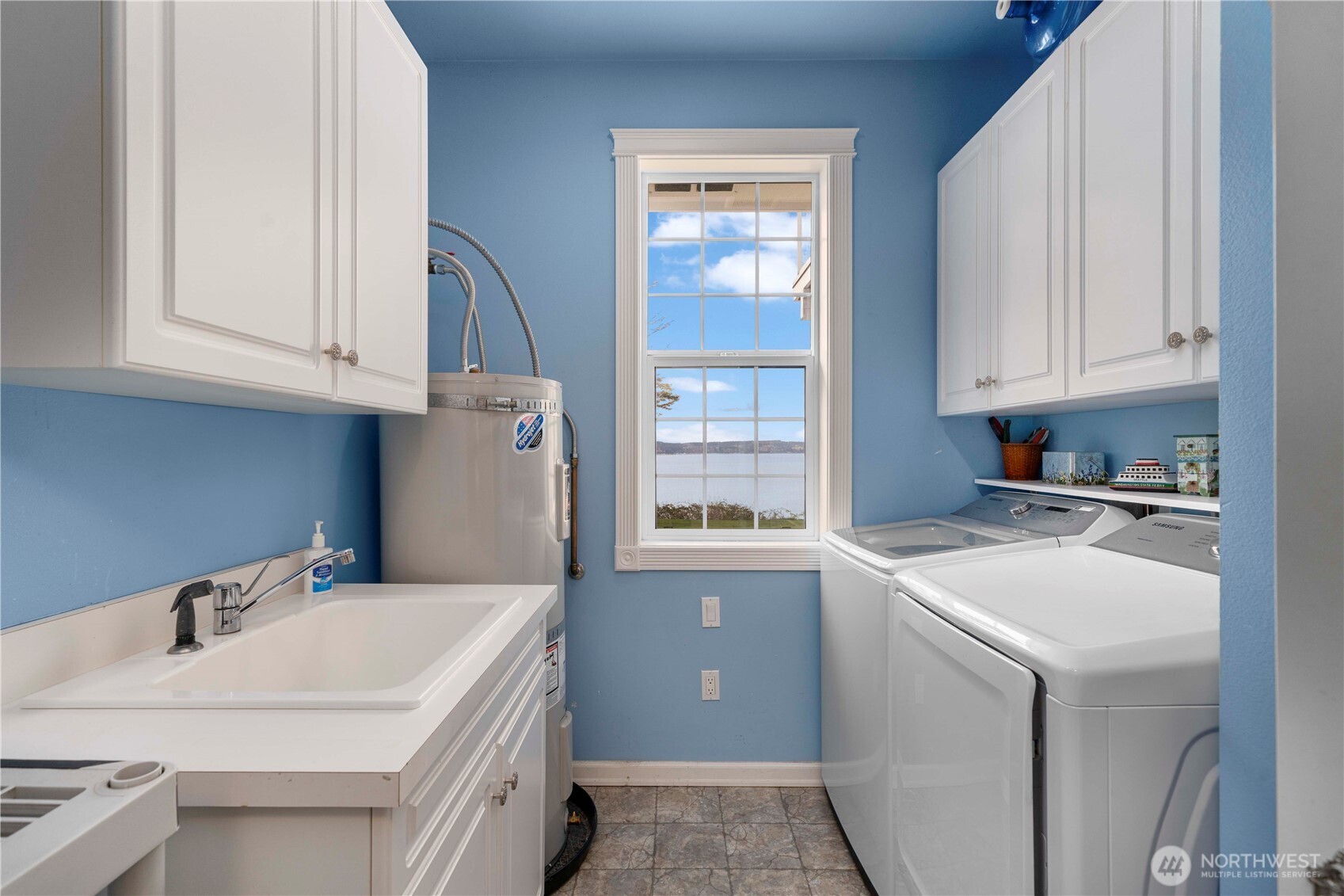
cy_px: 448
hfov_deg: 100.4
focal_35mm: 15
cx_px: 672
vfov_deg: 77.3
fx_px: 560
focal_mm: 15
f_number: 7.1
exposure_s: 1/30
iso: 100
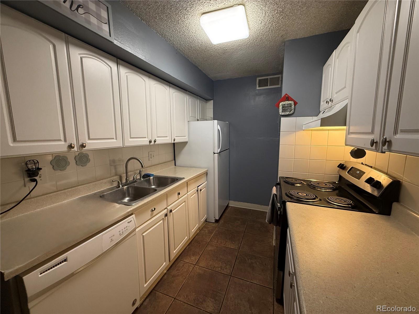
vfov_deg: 85.7
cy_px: 157
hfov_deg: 102.1
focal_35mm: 14
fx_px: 169
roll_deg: +0.7
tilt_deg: -7.7
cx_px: 210
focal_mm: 2.22
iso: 250
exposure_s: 1/60
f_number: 2.2
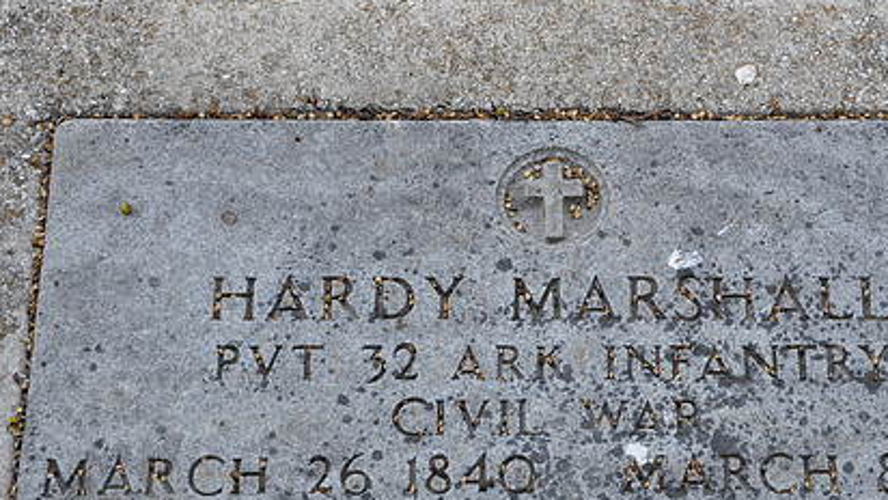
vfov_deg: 14.4
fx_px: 1978
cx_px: 552
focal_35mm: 84
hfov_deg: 25.2
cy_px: 288
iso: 200
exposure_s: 1/200
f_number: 7.1
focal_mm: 38
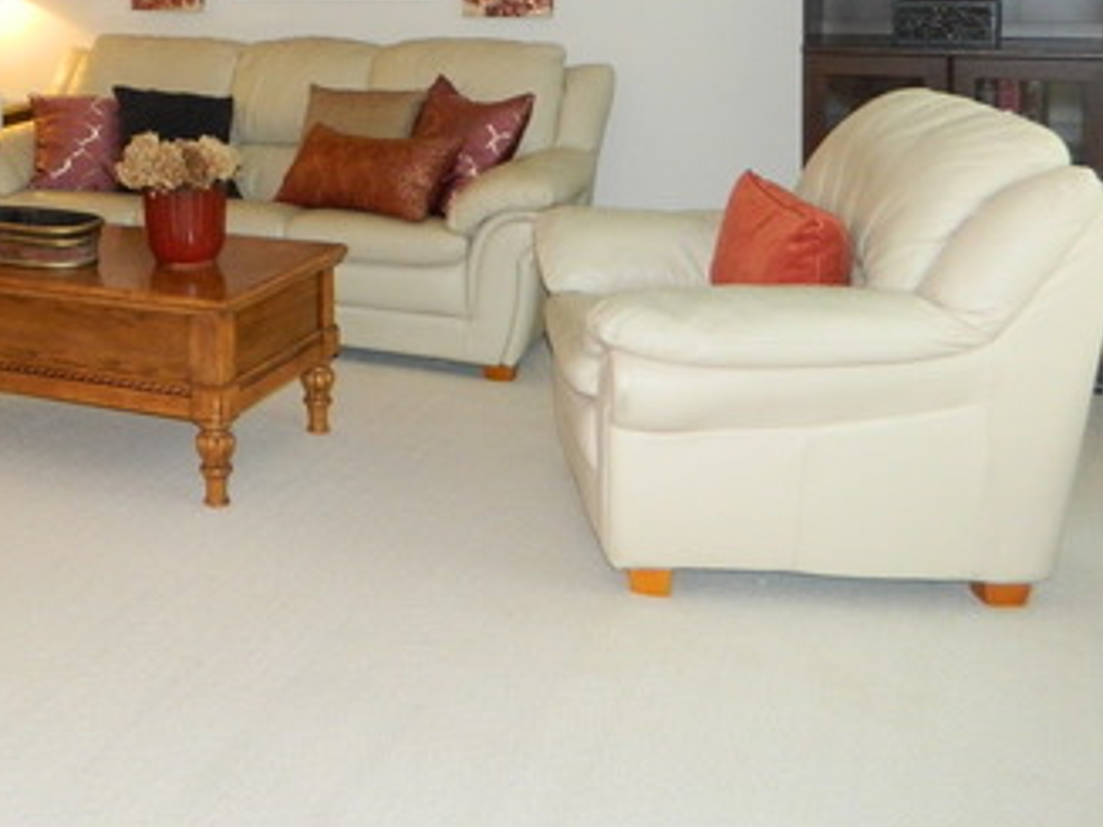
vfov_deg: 28.3
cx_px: 132
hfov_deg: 36.7
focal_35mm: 49
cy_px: 57
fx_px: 1561
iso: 400
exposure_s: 1/30
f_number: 3.1
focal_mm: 4.5
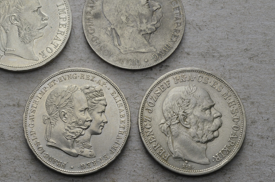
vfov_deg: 18.8
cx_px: 103
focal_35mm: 72
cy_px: 74
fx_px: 549
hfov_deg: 28.0
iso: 400
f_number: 14
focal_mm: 38
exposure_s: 1/250
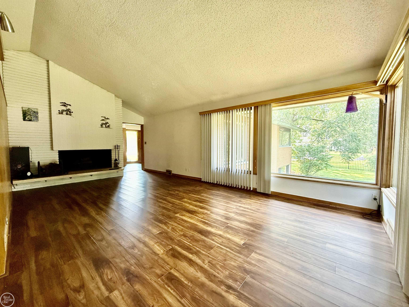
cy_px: 154
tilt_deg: -3.0
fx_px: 165
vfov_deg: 85.7
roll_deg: +0.8
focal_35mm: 14
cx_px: 204
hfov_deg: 102.1
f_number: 2.2
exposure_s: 1/99
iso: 200
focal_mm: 2.22
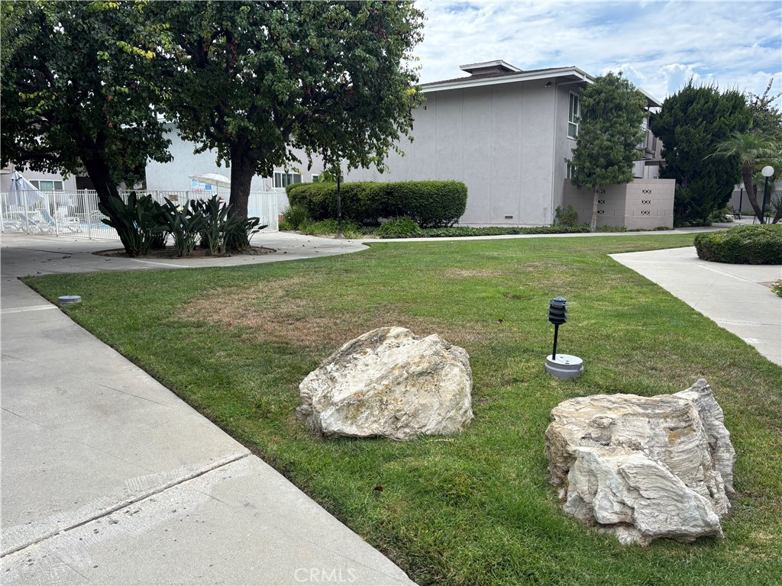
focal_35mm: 26
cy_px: 293
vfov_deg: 53.1
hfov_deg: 67.3
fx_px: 587
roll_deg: +1.1
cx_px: 391
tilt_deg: -9.1
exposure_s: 1/1399
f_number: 1.6
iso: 50
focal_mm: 5.96
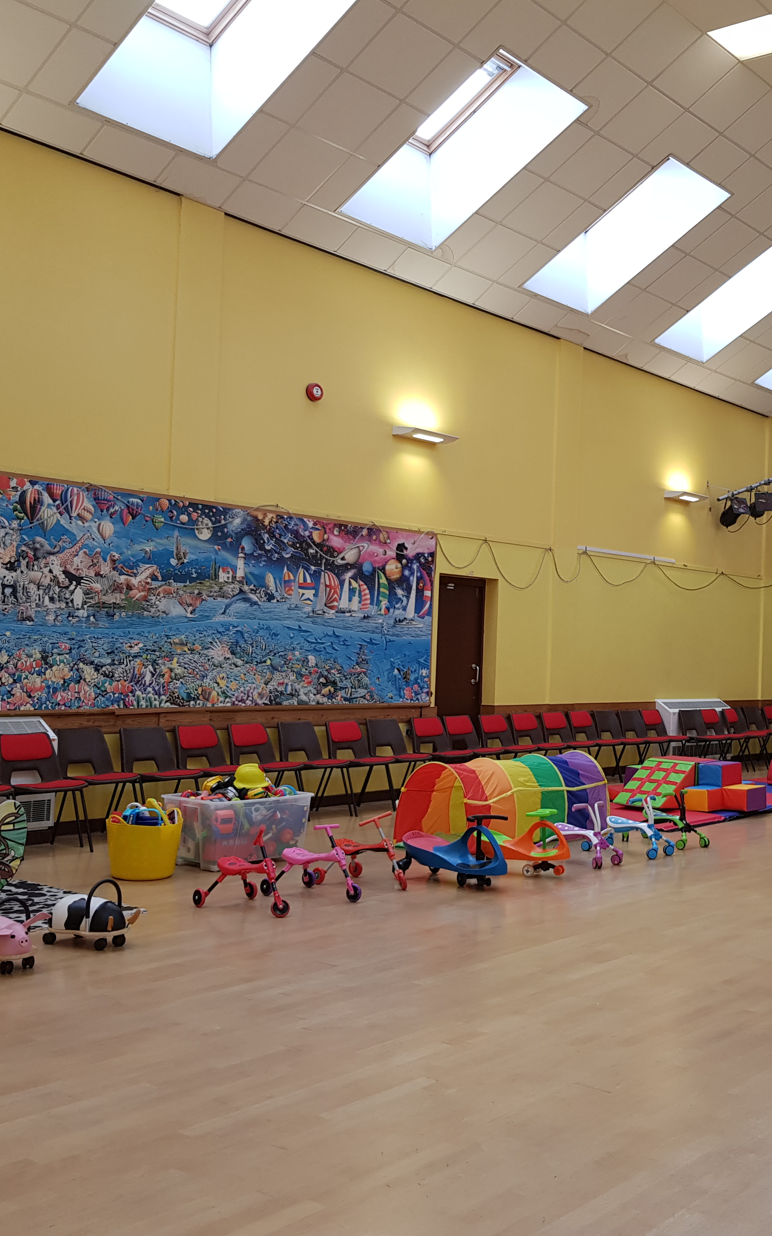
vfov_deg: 52.7
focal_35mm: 37
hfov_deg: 33.5
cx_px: 612
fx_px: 1245
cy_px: 614
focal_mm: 4.2
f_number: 1.7
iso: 64
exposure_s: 1/100
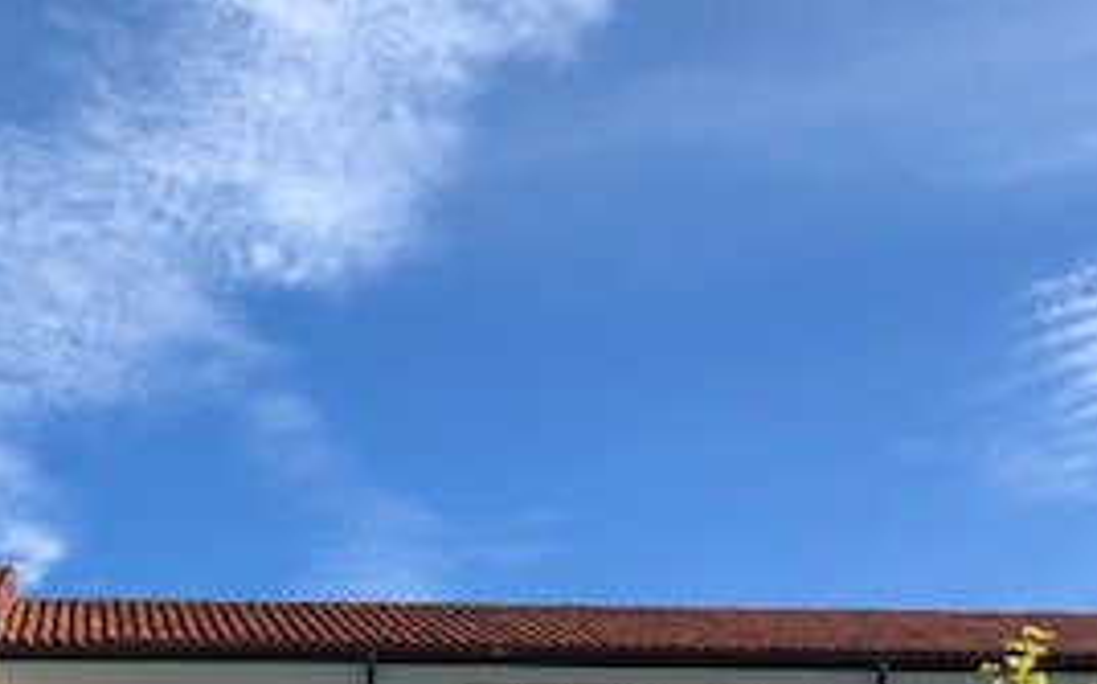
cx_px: 246
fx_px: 2121
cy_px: 422
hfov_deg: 28.5
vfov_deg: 18.3
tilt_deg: +28.0
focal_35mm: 71
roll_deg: +0.5
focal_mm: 3.99
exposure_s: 1/1429
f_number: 1.8
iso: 20
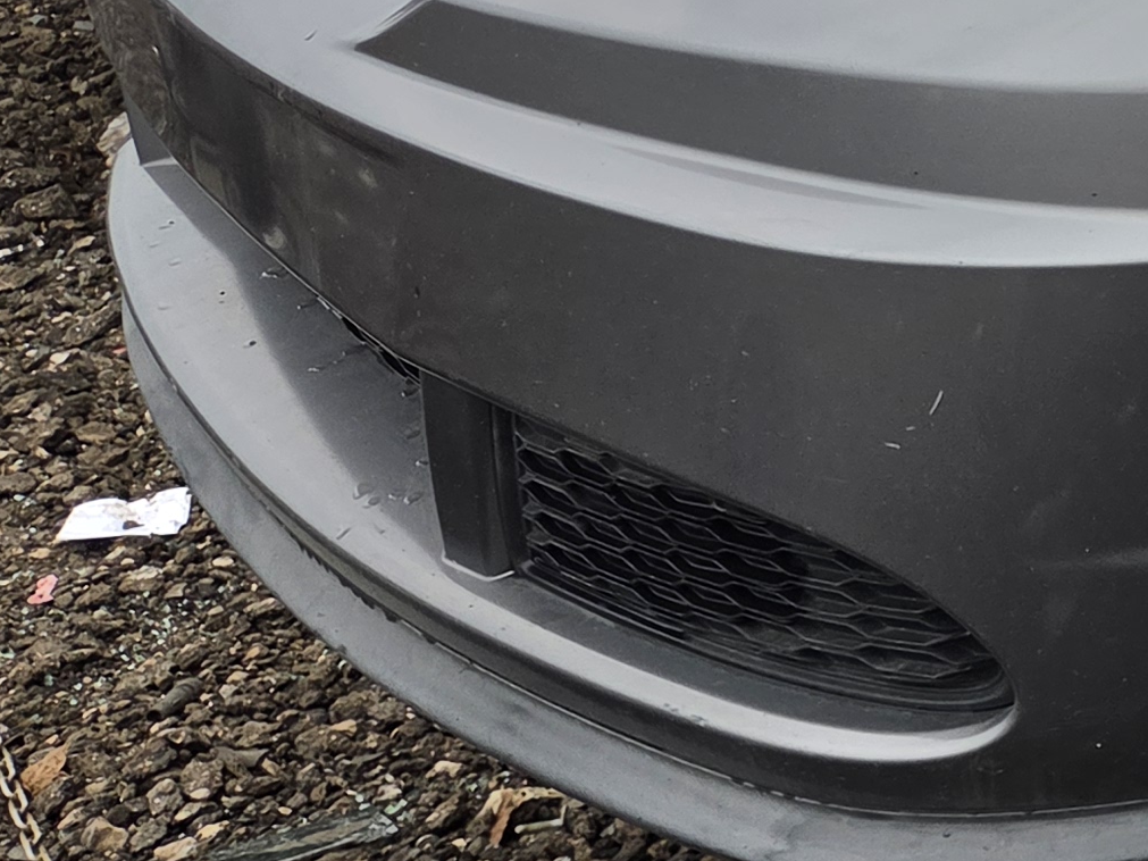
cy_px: -191
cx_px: 2185
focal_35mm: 91
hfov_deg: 16.9
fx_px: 3018
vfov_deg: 15.6
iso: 80
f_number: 1.8
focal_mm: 5.4
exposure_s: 1/1148
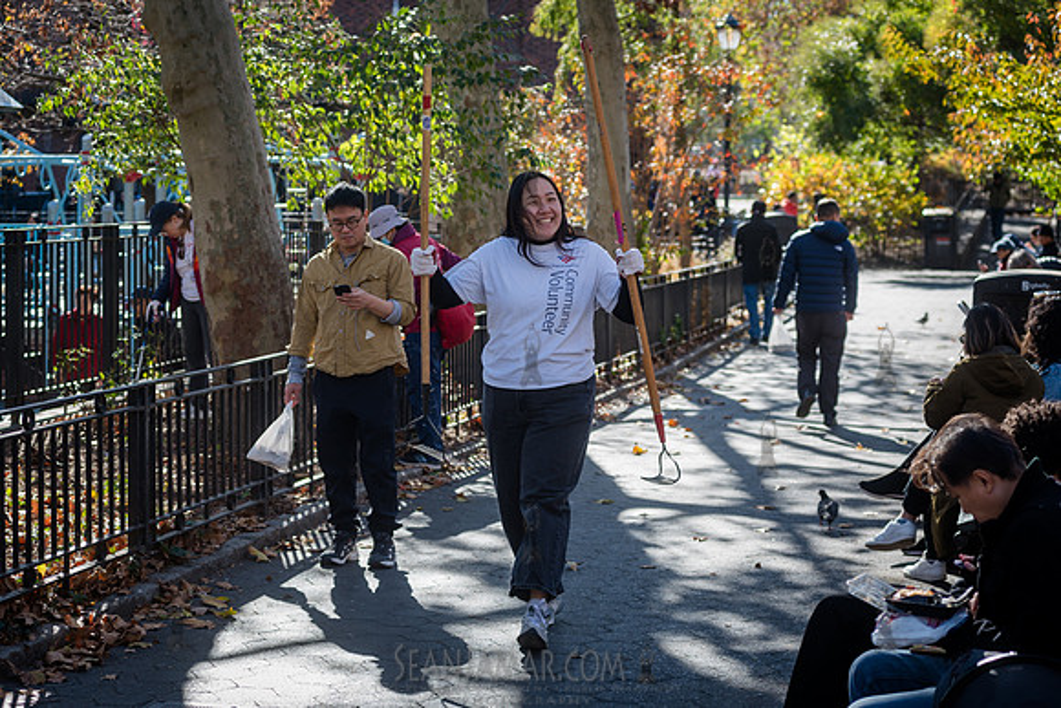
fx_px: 2527
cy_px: 353
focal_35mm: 86
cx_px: 509
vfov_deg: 15.9
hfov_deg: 23.7
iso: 100
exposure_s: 1/200
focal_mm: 80
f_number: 4.5
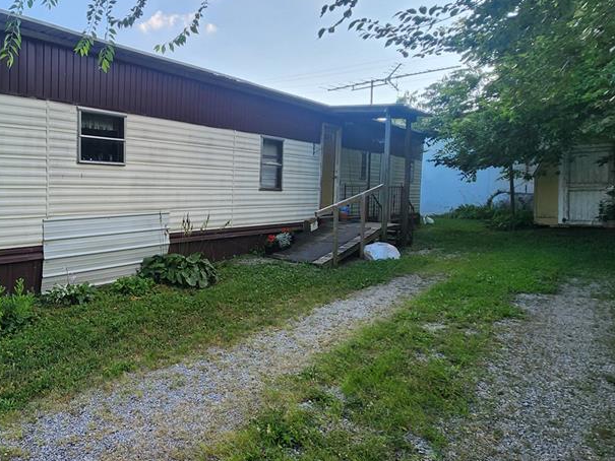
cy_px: 203
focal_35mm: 22
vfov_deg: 60.9
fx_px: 391
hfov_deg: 68.7
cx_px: 119
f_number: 2.2
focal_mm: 2.2
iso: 50
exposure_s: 1/271
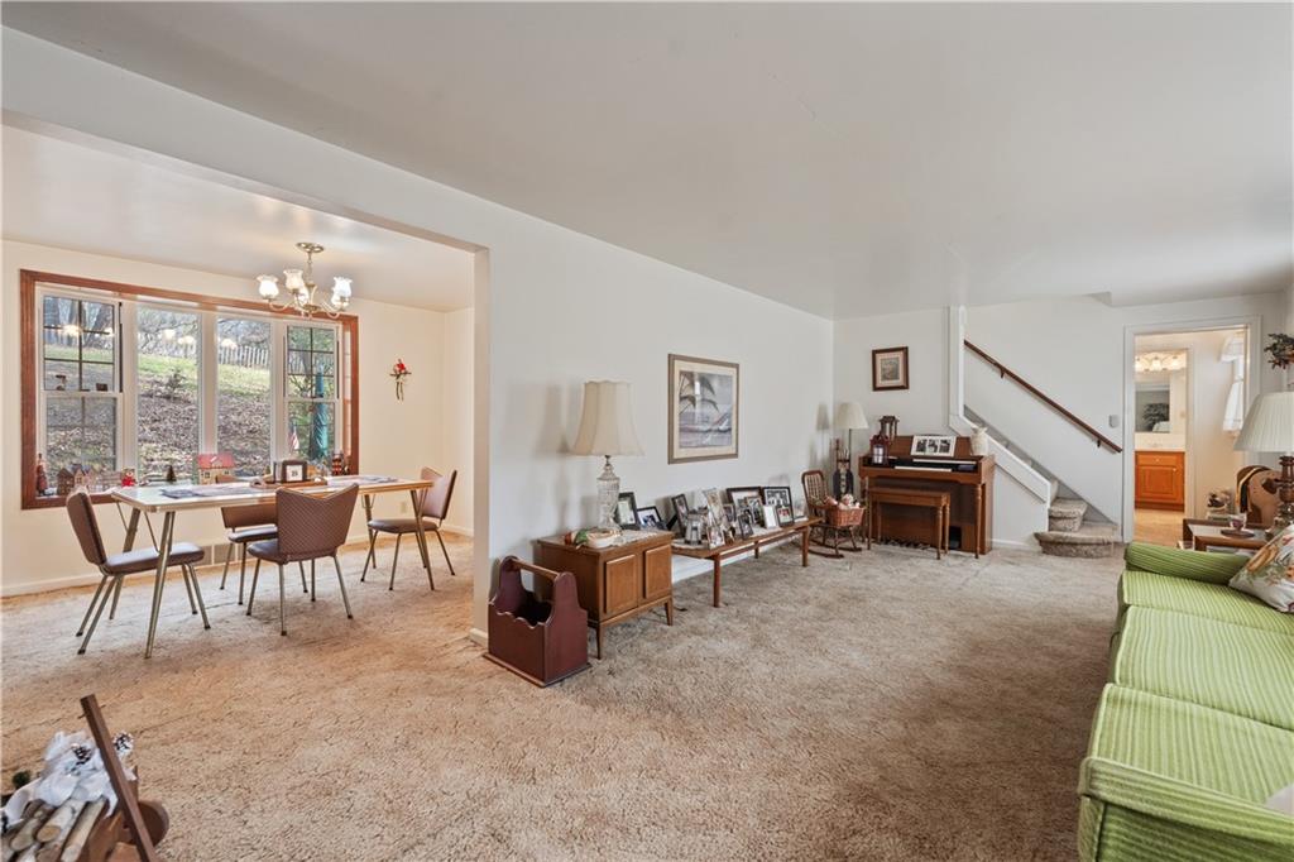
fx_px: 575
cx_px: 647
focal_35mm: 16
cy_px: 431
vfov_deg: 73.7
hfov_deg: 96.8
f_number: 6.3
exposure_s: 1/30
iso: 2000
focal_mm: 16
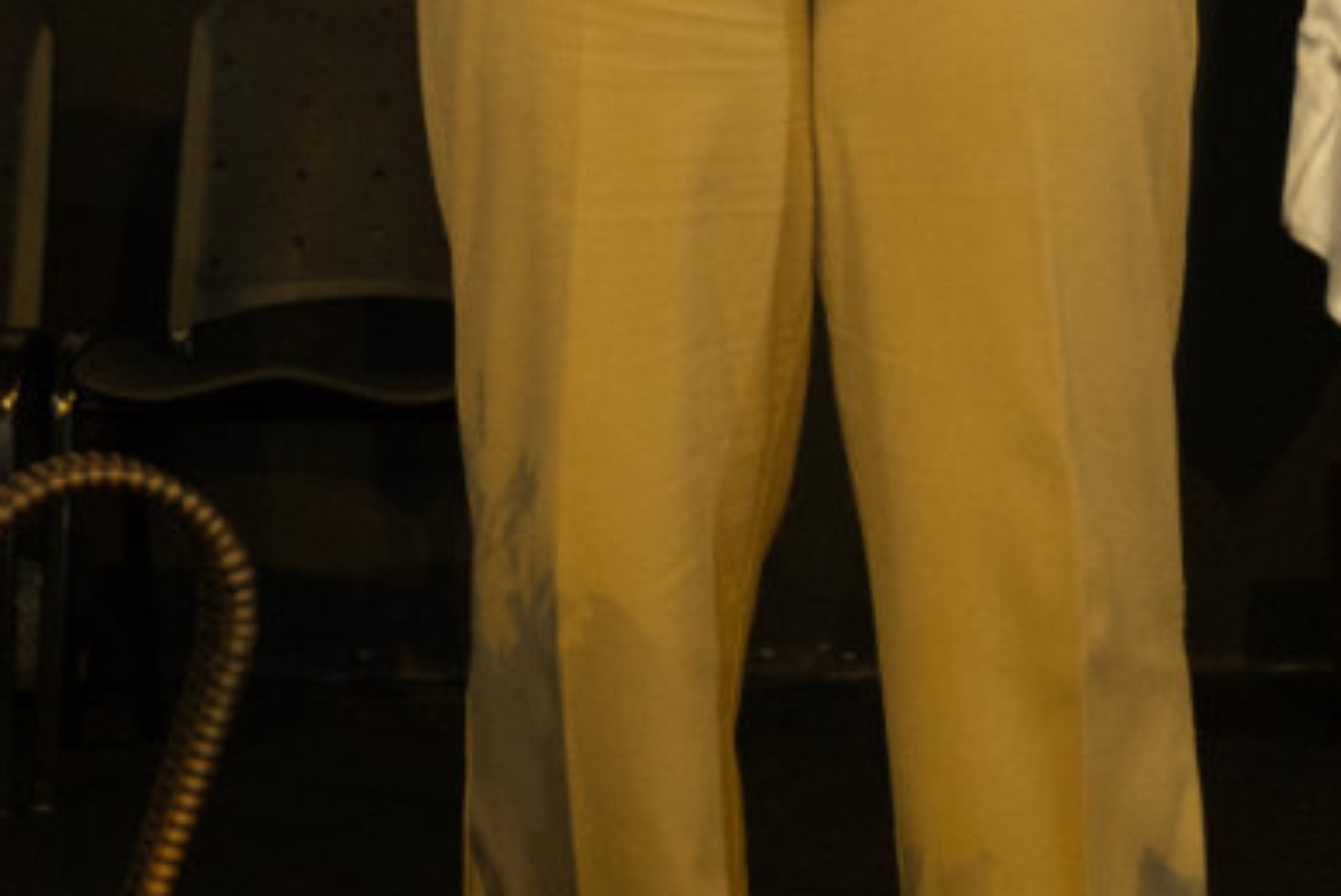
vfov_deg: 12.2
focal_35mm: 108
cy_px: -346
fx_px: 4026
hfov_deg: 18.9
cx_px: 696
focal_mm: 35
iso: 5000
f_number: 5.6
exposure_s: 1/100
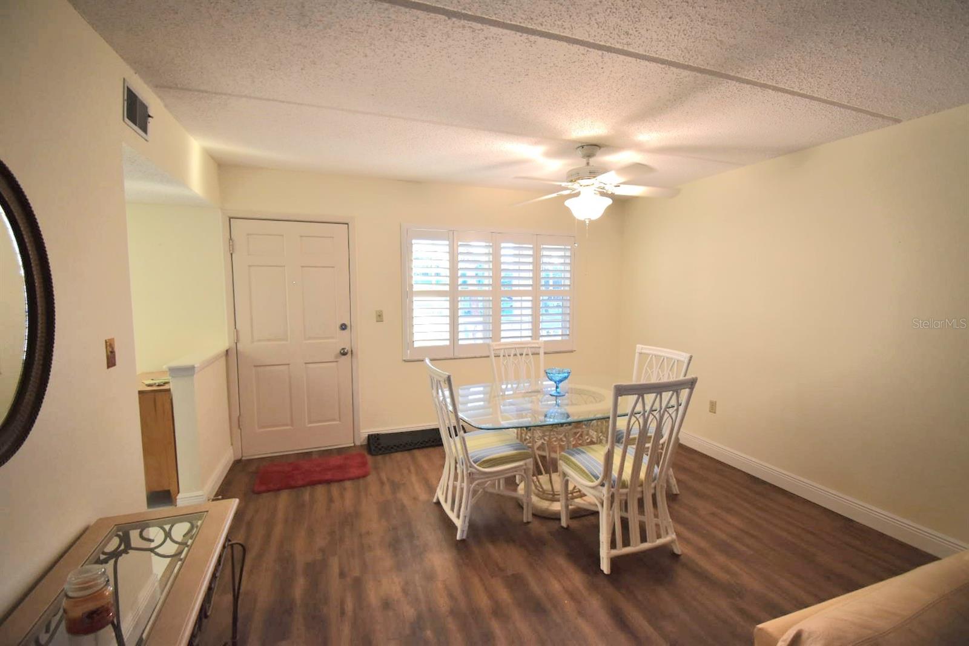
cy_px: 323
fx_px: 404
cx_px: 484
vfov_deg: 77.3
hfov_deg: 100.4
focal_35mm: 15
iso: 500
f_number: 4.5
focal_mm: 10
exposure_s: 1/60.2
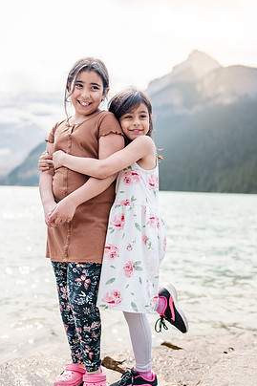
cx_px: 127
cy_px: 206
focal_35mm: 39
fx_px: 418
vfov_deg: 49.5
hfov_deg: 34.2
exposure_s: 1/4000
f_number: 2
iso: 200
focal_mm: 35
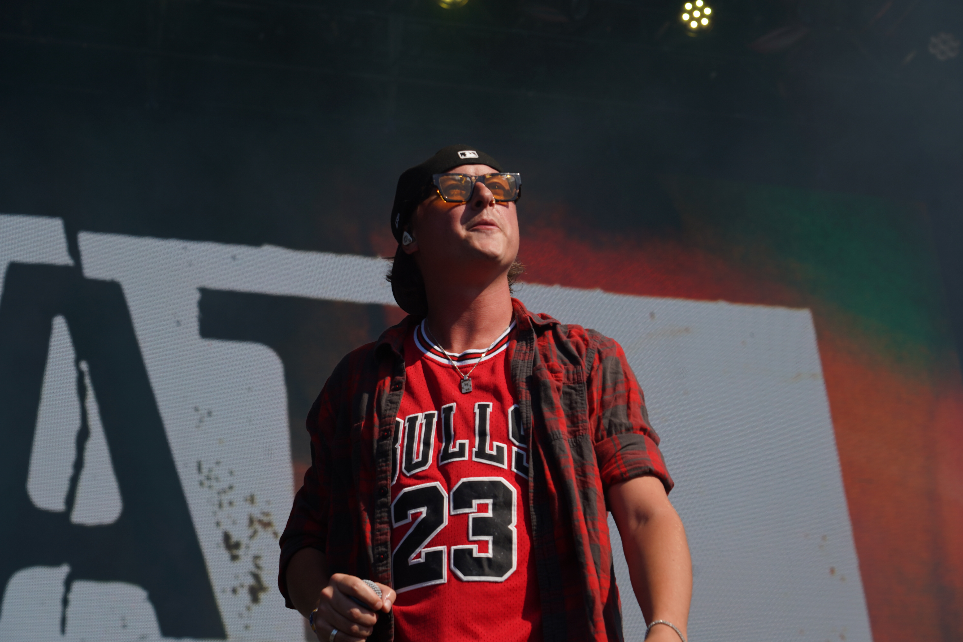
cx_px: 482
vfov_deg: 13.0
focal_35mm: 105
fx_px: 2809
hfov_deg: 19.5
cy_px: 321
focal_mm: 105
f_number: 8
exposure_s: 1/400
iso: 100
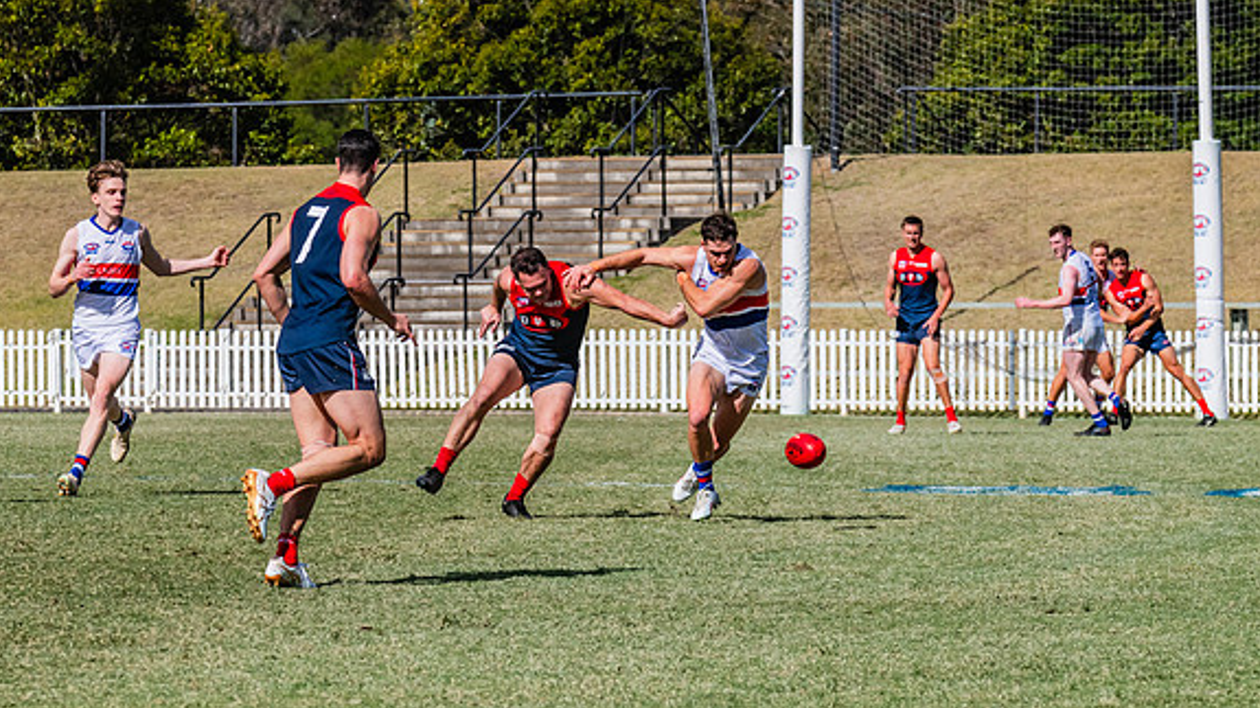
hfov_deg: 6.9
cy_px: 386
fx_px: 10454
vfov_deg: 3.9
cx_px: 547
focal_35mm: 313
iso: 800
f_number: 13
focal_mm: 240
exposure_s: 1/2000
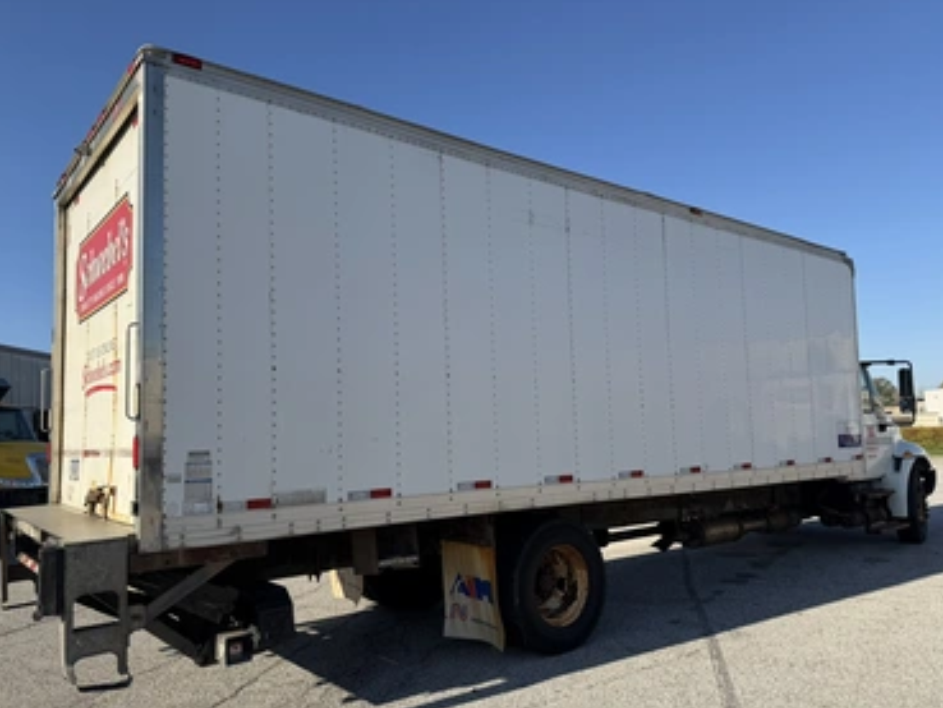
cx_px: 460
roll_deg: +4.1
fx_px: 709
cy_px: 376
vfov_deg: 53.1
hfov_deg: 67.3
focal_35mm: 26
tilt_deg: +7.0
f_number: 1.78
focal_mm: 6.76
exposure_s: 1/4673
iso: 80
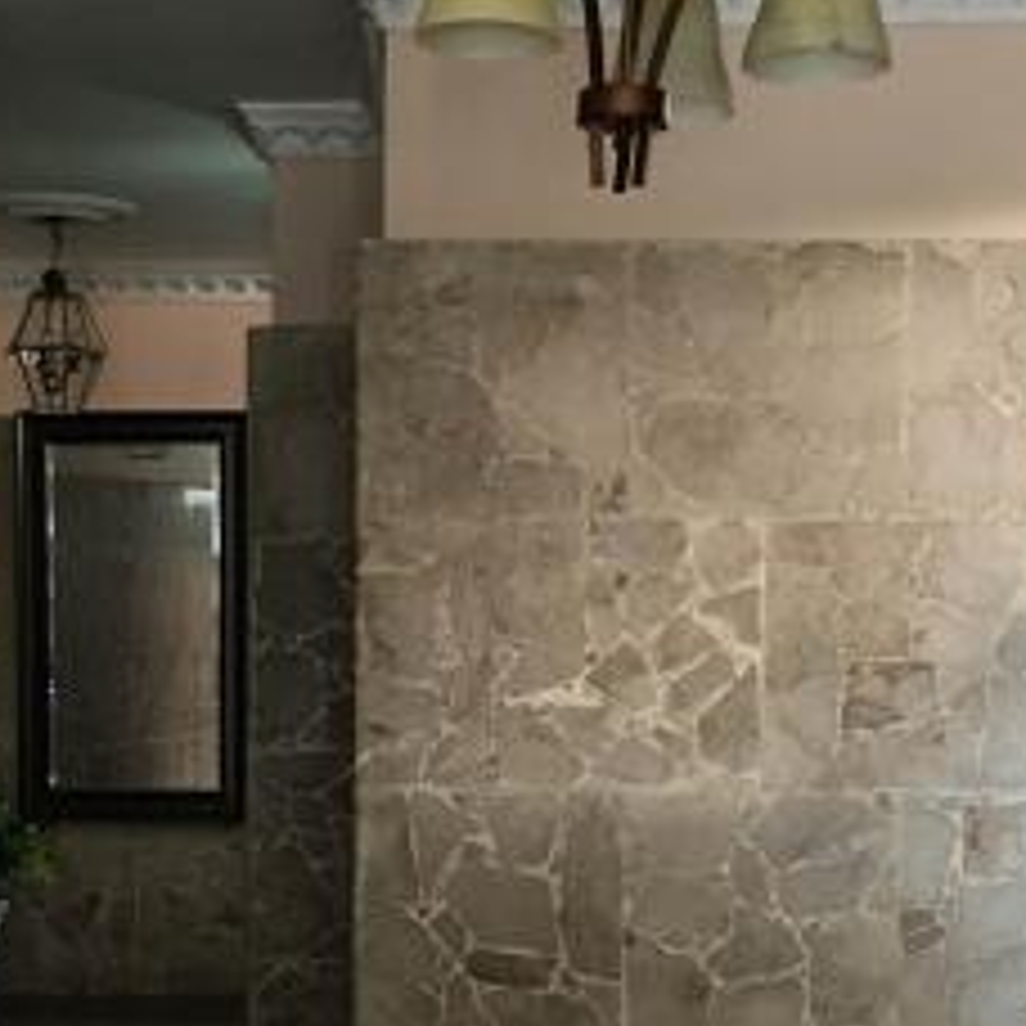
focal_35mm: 72
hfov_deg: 23.9
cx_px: 369
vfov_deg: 23.7
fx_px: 2414
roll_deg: -1.0
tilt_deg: -0.8
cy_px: 778
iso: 80
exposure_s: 1/15
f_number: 2.2
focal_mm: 4.15
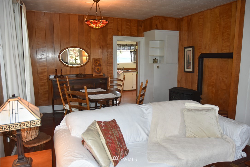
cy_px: 84
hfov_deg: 67.4
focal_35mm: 27
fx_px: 187
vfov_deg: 47.9
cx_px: 125
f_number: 4
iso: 400
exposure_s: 1/60
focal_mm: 18
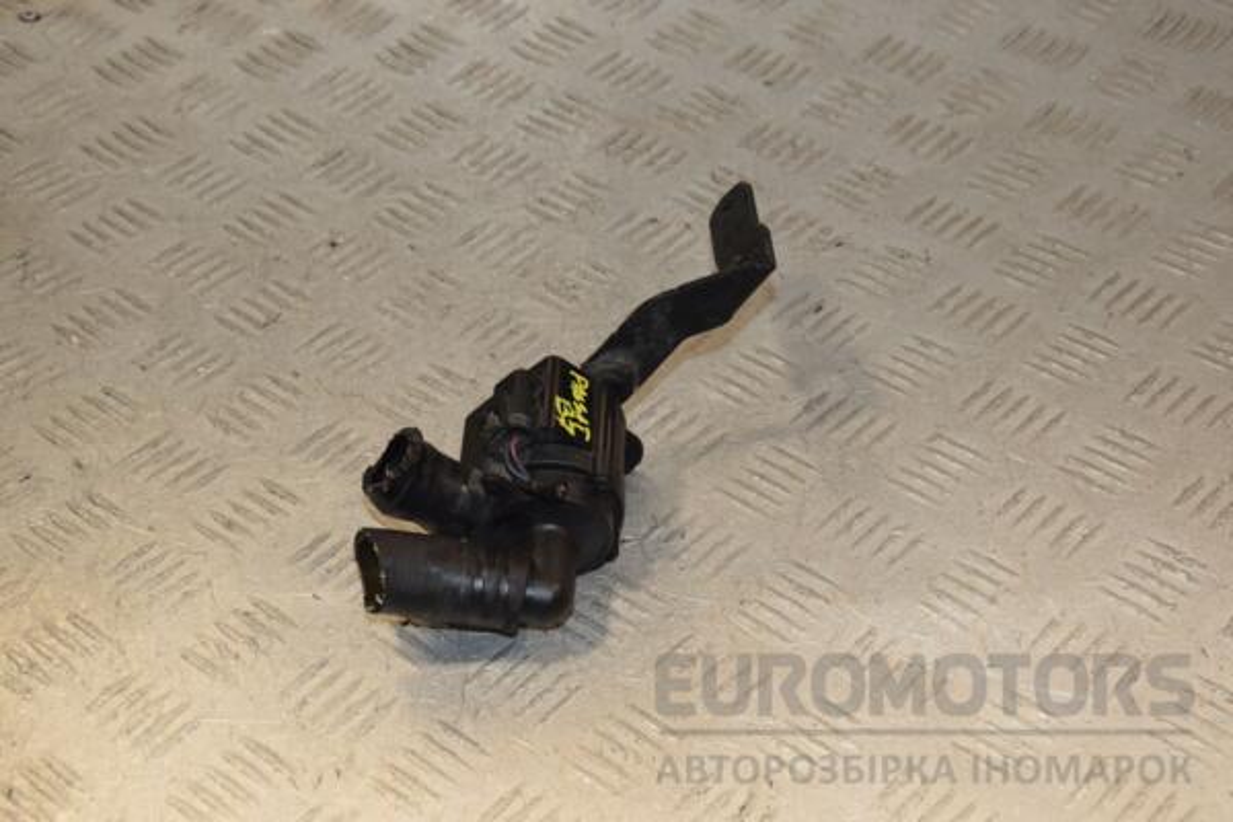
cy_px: 411
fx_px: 2312
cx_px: 616
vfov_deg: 20.2
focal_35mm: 68
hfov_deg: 29.9
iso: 800
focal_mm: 45
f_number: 7.1
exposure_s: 1/200
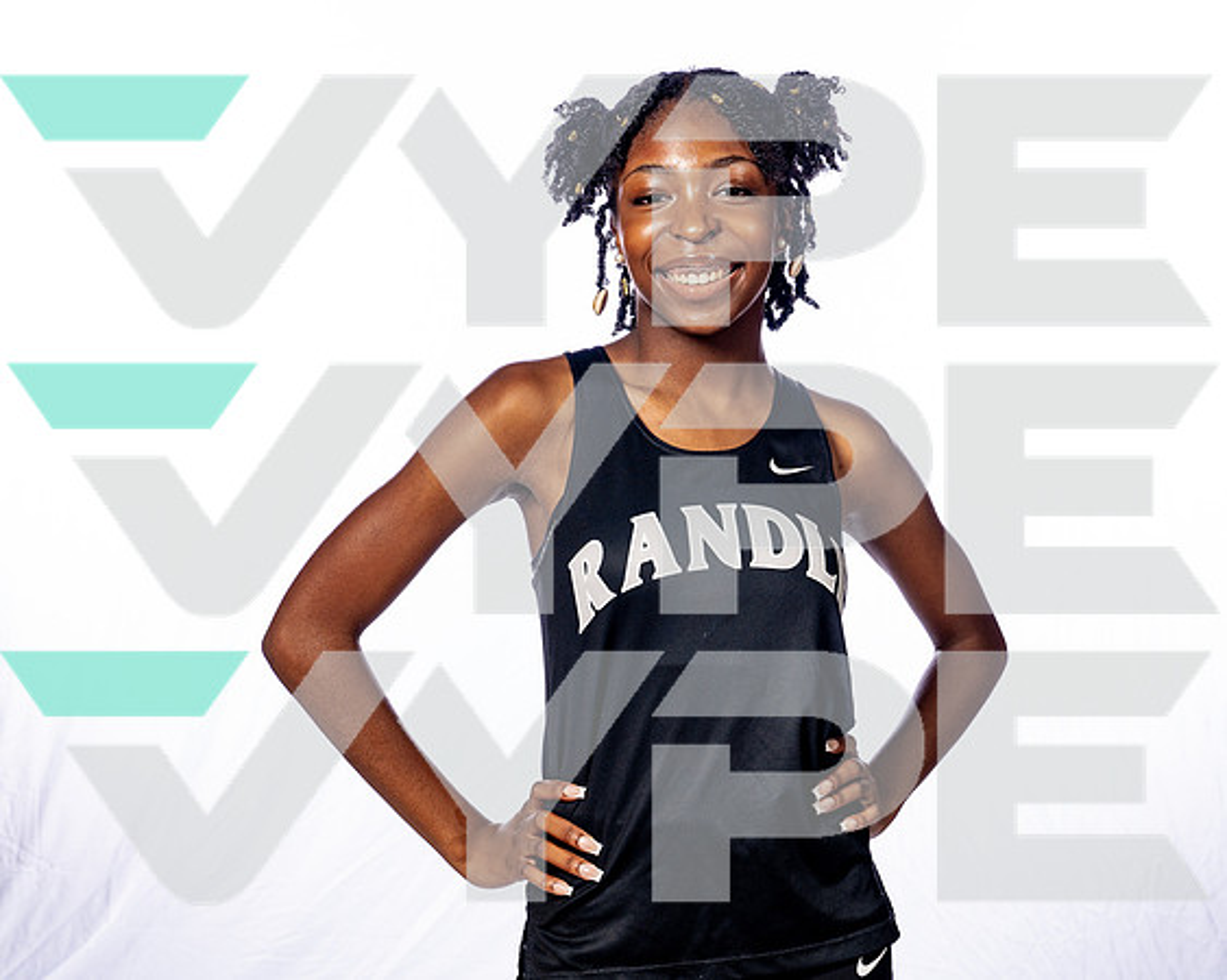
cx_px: 614
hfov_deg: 25.2
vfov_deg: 20.3
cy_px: 490
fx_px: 2739
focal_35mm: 75
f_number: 8
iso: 250
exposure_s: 1/250
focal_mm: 67
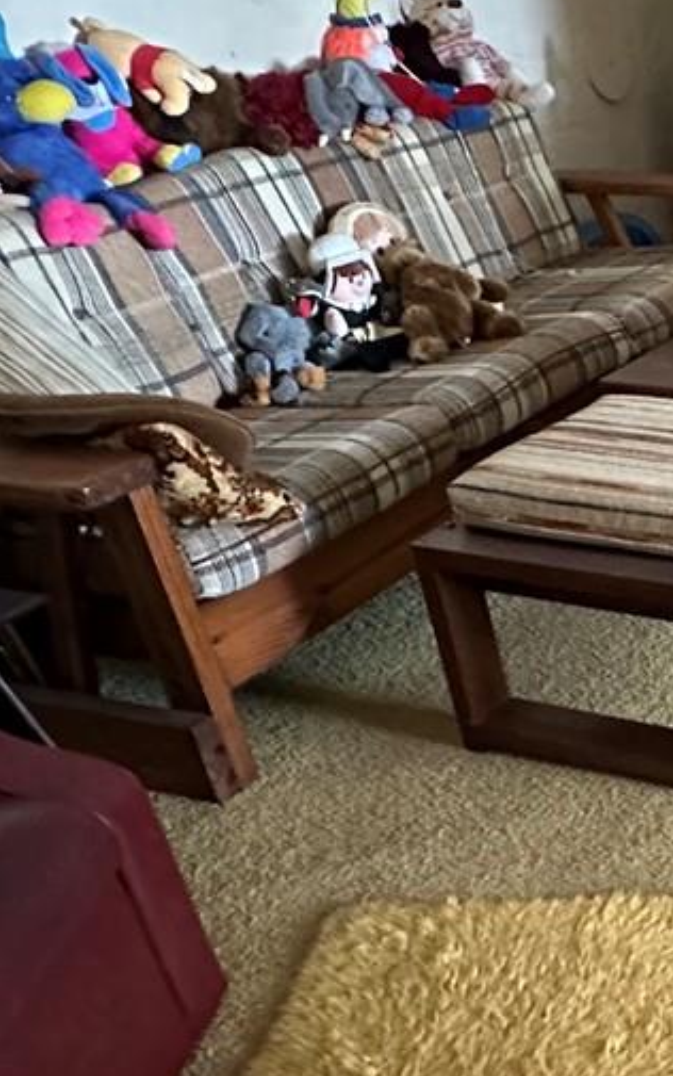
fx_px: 1378
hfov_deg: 21.6
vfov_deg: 42.6
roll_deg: +1.8
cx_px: 1086
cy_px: 505
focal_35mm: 47
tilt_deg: -24.8
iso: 1250
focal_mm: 2.22
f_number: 2.2
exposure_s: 1/43
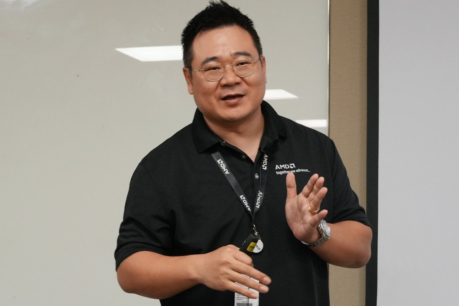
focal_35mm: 62
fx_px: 784
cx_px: 230
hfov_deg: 32.6
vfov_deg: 22.1
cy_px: 153
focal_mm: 41
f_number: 5.6
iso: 2000
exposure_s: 1/80
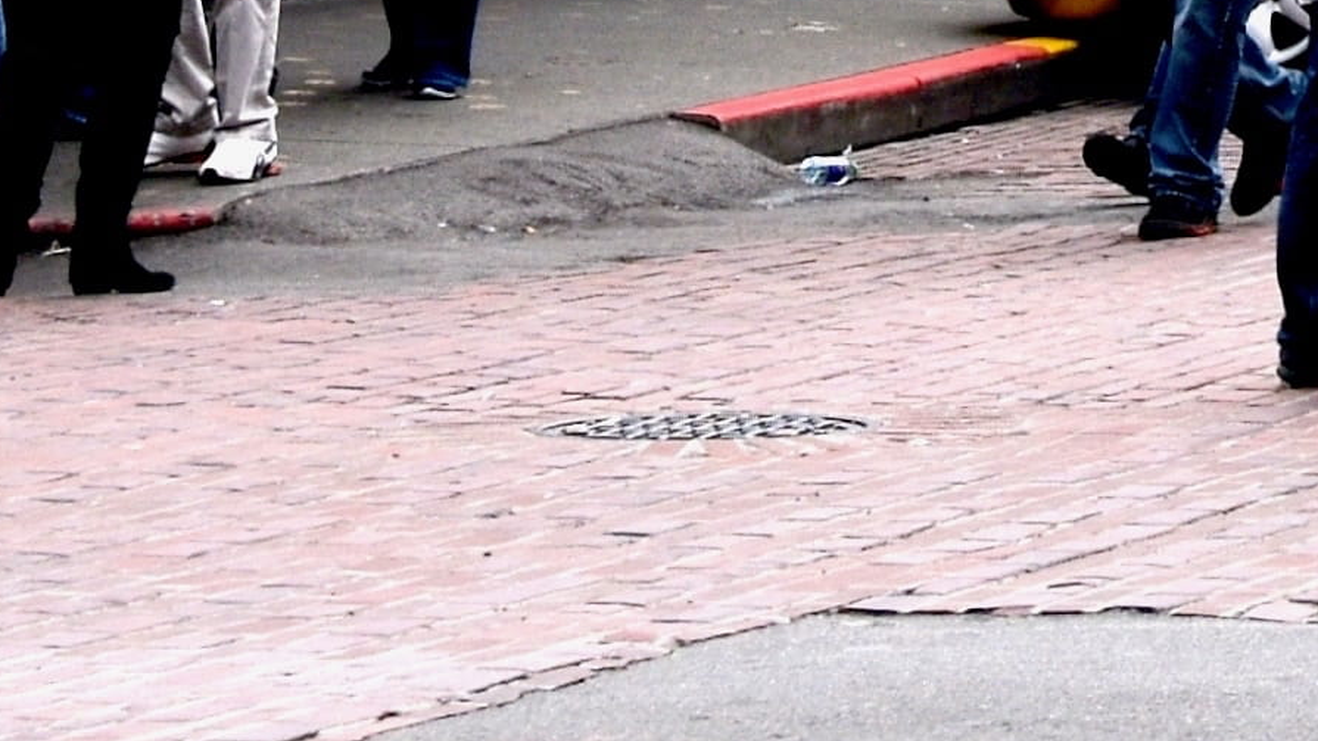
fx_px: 10133
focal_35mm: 290
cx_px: 2519
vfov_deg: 4.0
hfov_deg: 7.2
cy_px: -1805
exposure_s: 1/250
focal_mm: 28
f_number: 8
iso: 100
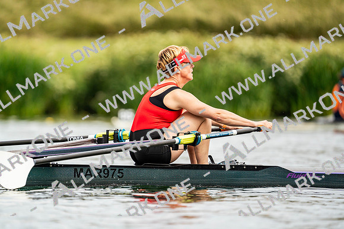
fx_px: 5734
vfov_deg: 2.3
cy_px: 114
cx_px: 172
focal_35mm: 600
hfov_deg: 3.4
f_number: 6.3
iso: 500
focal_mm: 600
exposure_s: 1/2000
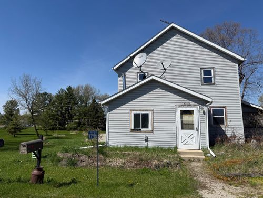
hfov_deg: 71.6
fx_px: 182
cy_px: 99
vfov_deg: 56.8
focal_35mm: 24
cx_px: 132
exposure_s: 1/8130
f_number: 1.78
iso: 80
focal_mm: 6.76
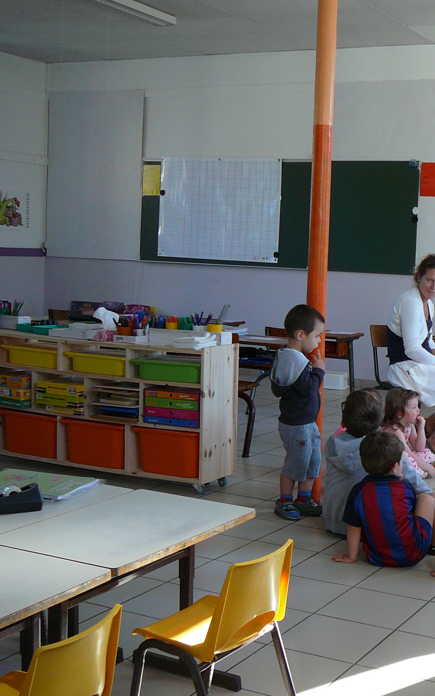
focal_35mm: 50
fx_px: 949
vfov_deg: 40.3
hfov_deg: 24.8
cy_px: 351
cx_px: 421
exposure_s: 1/50
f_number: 2.8
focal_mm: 5.2
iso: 100
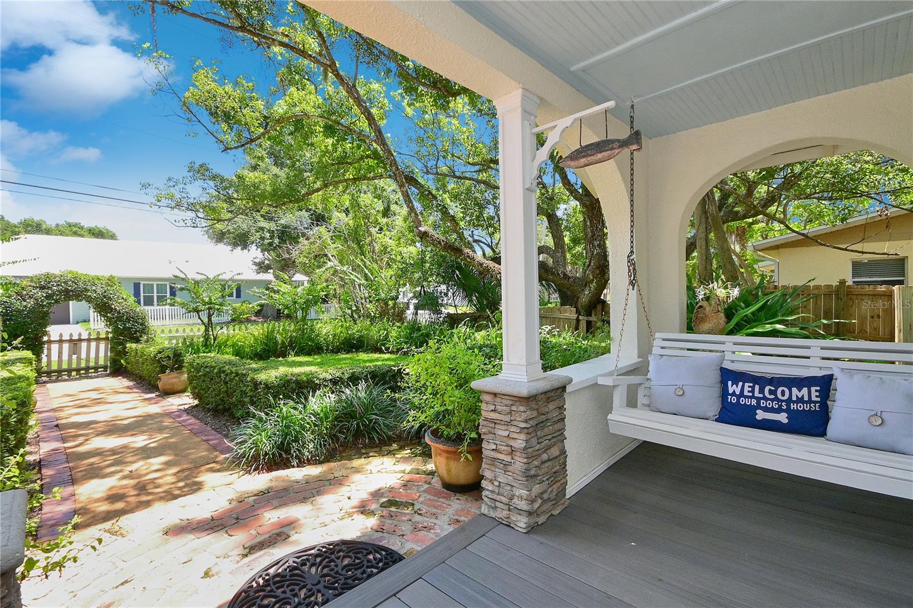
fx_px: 380
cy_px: 304
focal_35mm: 15
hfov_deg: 100.4
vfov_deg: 77.3
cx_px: 456
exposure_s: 1/200
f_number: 16
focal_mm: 10
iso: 1000
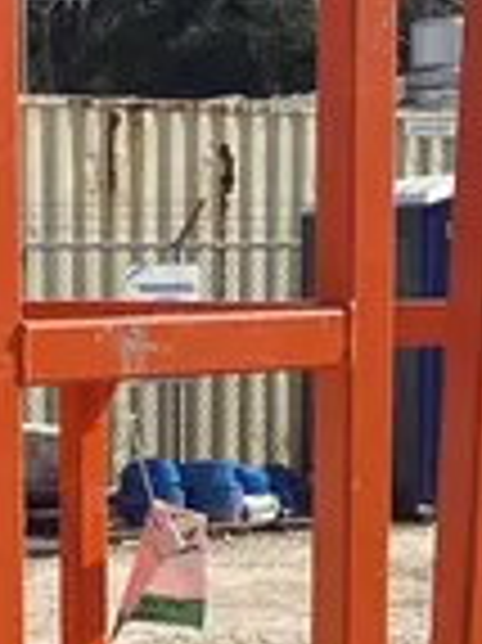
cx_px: -81
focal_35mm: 144
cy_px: 705
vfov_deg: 13.5
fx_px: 2677
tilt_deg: -7.9
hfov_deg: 10.1
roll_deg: -1.0
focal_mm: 3.99
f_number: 1.8
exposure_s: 1/1799
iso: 32
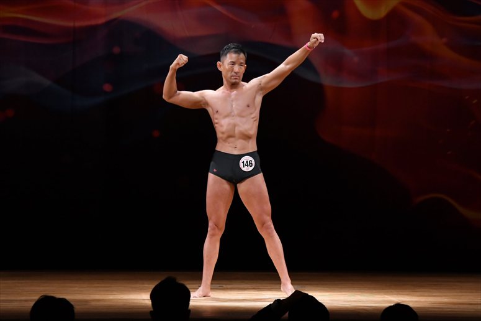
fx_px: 3005
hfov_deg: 9.2
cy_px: 160
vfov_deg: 6.1
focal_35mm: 225
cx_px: 240
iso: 3200
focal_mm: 150
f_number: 5.6
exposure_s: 1/400
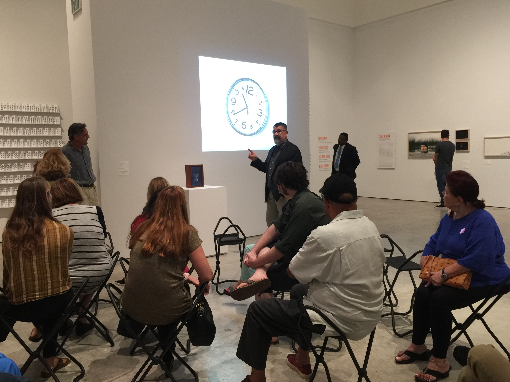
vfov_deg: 46.8
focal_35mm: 30
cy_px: 189
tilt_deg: -4.0
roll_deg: +0.6
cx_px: 257
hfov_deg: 60.0
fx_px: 442
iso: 100
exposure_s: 1/15
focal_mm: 4.15
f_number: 2.2
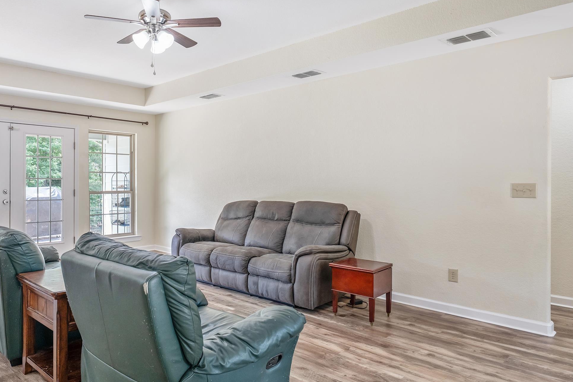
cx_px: 214
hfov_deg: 68.3
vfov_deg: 49.5
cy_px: 182
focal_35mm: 26
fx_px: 414
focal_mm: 20
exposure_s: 1/15
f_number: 8
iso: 800
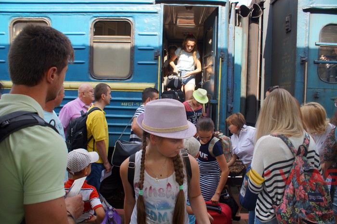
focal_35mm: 30
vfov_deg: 43.5
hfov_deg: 62.0
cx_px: 168
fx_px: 281
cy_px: 112
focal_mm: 20
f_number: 4
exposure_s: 1/200
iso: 100
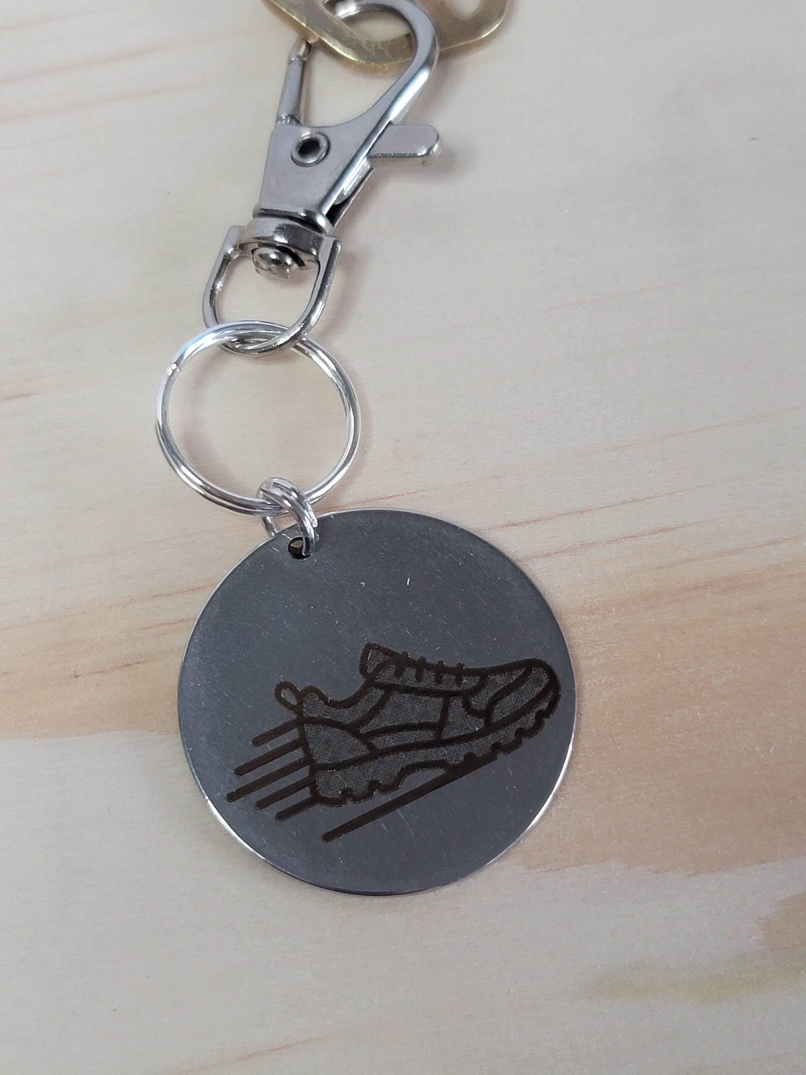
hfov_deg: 54.9
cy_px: 538
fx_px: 776
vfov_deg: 69.4
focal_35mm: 25
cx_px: 403
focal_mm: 7
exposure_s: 1/120
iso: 160
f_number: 1.8
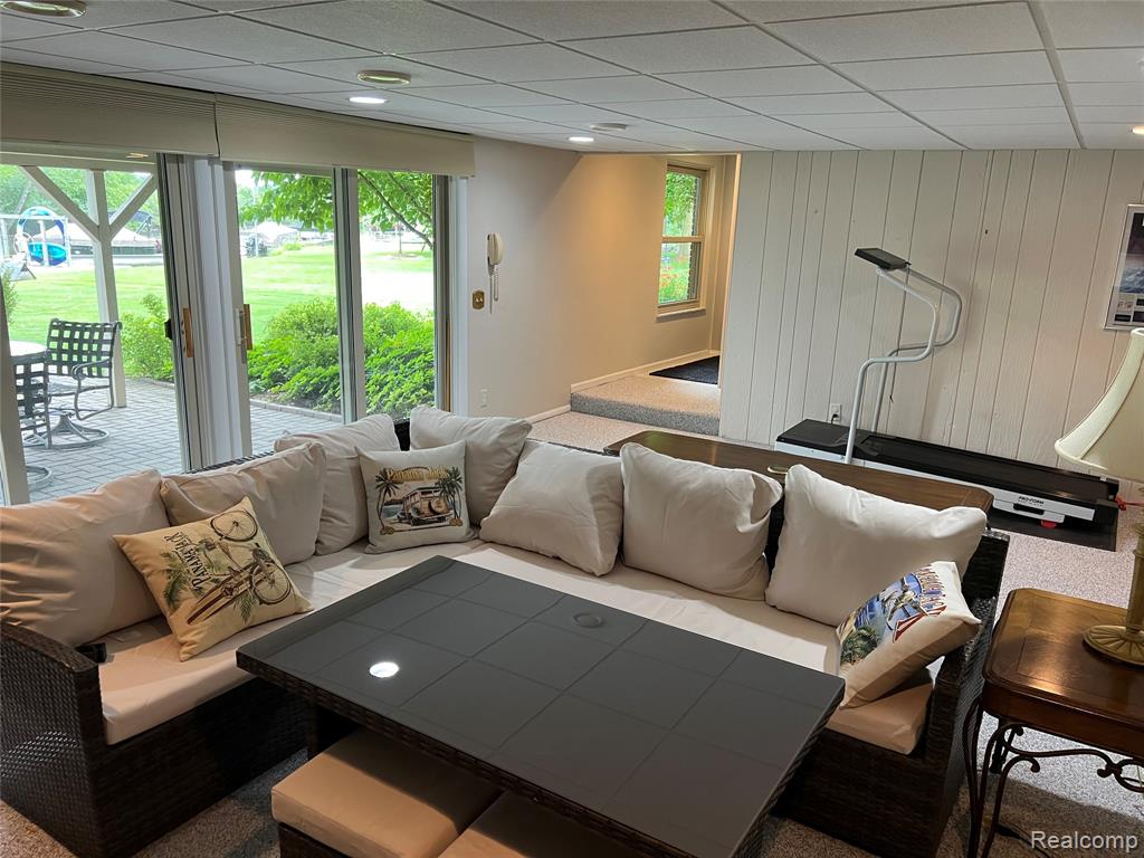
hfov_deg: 67.3
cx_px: 572
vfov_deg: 53.1
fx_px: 859
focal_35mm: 26
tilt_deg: -14.5
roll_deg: -1.9
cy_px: 429
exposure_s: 1/60
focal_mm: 5.7
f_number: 1.5
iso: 125
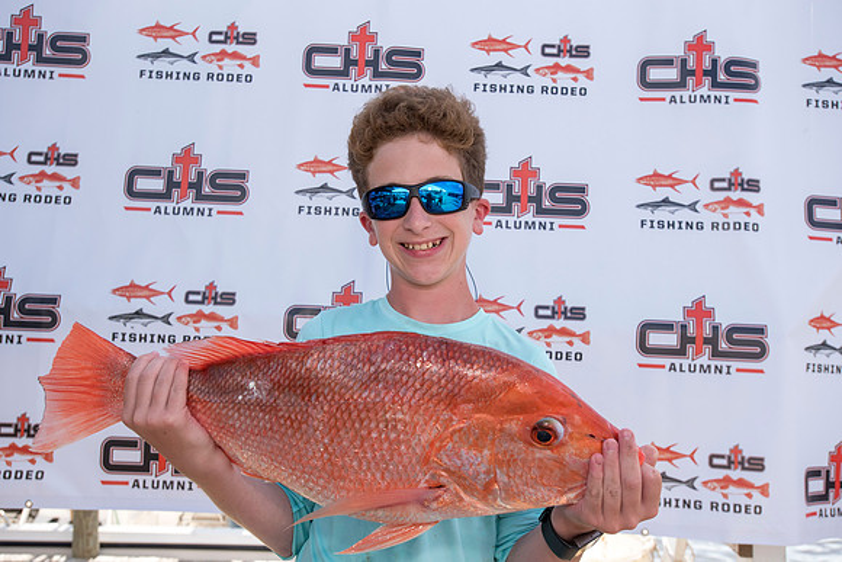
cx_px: 421
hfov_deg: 54.4
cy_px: 281
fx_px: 819
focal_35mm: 35
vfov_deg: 37.9
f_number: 6.3
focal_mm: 35
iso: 500
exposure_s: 1/1600
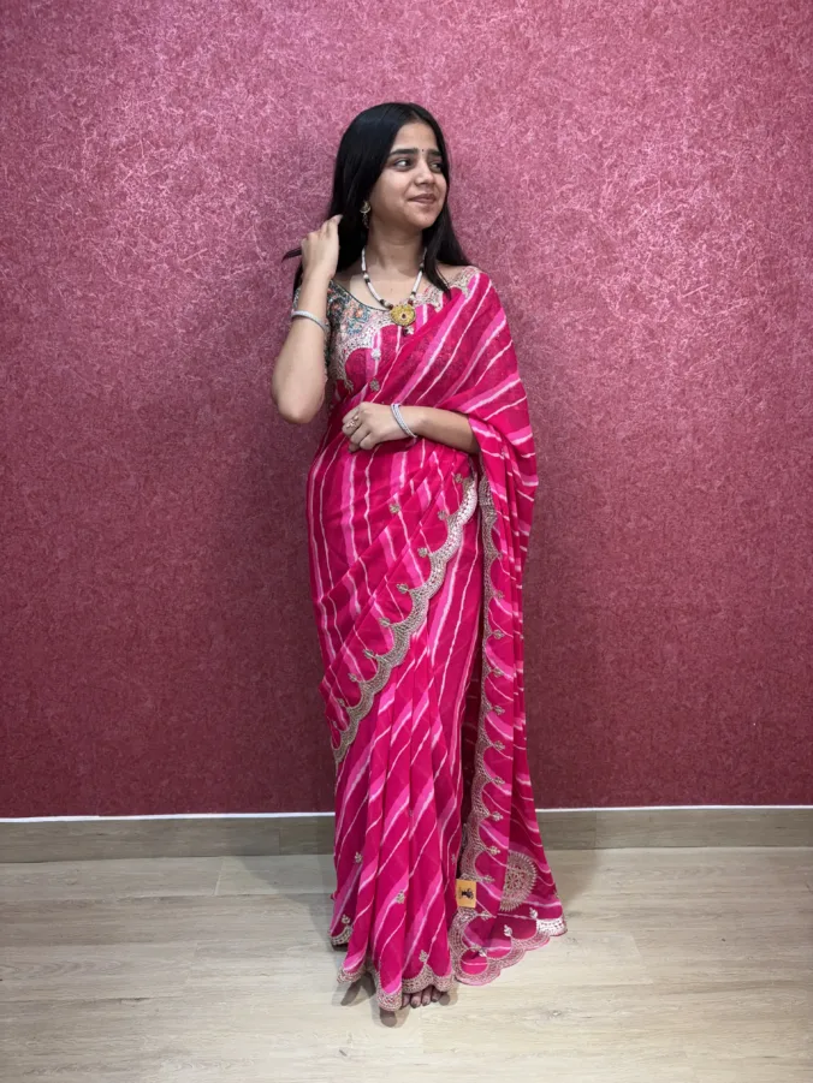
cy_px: 542
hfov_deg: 53.1
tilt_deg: -11.9
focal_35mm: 26
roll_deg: +0.0
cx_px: 406
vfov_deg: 67.3
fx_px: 814
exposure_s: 1/127
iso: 32
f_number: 1.6
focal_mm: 5.96
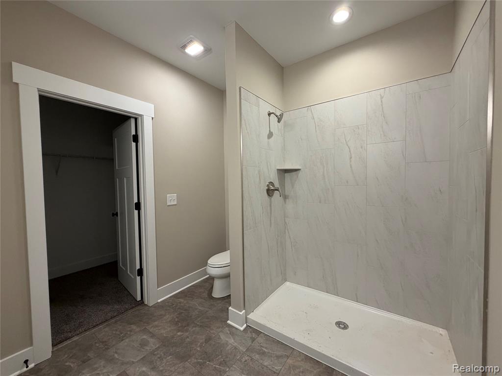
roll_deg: +1.0
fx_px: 203
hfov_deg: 102.1
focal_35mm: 14
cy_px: 188
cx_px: 251
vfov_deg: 85.7
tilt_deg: -1.2
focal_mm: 2.22
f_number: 2.2
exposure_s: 1/120
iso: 250
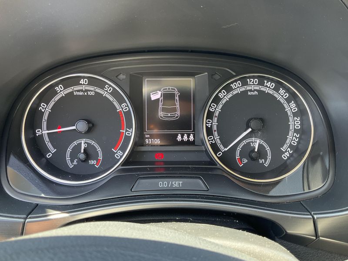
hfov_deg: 61.7
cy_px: 130
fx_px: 292
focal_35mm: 29
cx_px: 174
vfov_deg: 48.2
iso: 64
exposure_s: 1/82
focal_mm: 3
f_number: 1.8
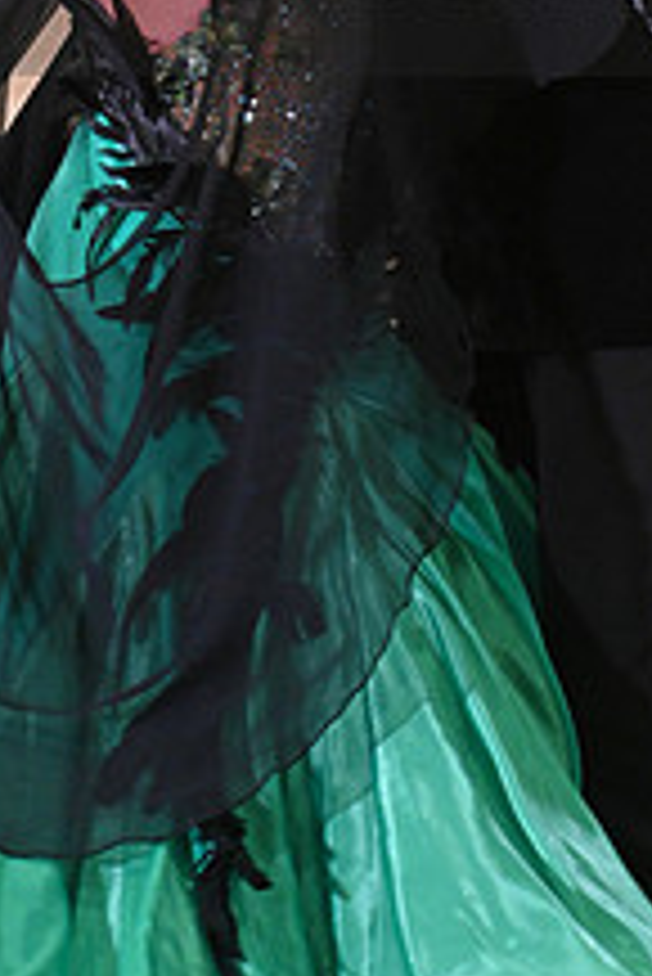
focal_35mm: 187
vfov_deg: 10.9
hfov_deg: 7.4
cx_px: 322
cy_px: -72
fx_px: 5072
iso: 2500
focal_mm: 70
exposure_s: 1/400
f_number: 4.5
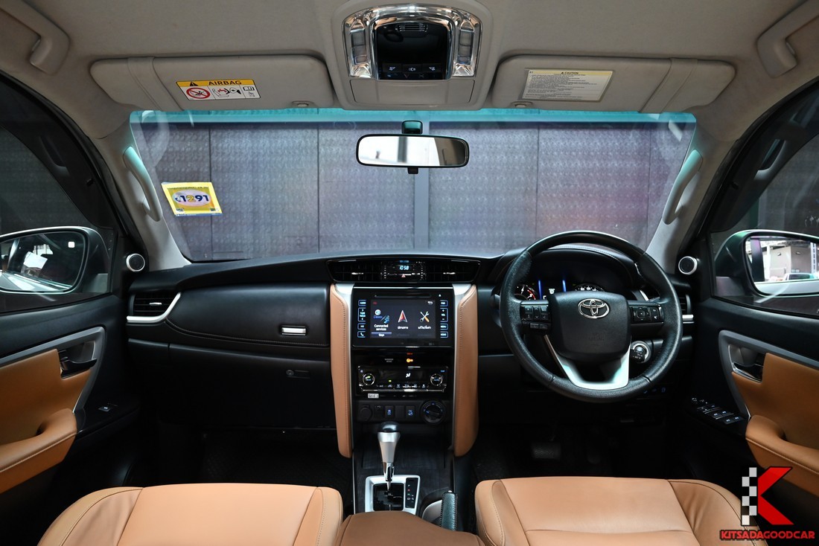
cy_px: 273
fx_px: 546
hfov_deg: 73.7
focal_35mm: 24
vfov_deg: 53.2
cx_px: 410
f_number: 5.6
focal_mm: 24
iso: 1600
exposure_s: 1/30
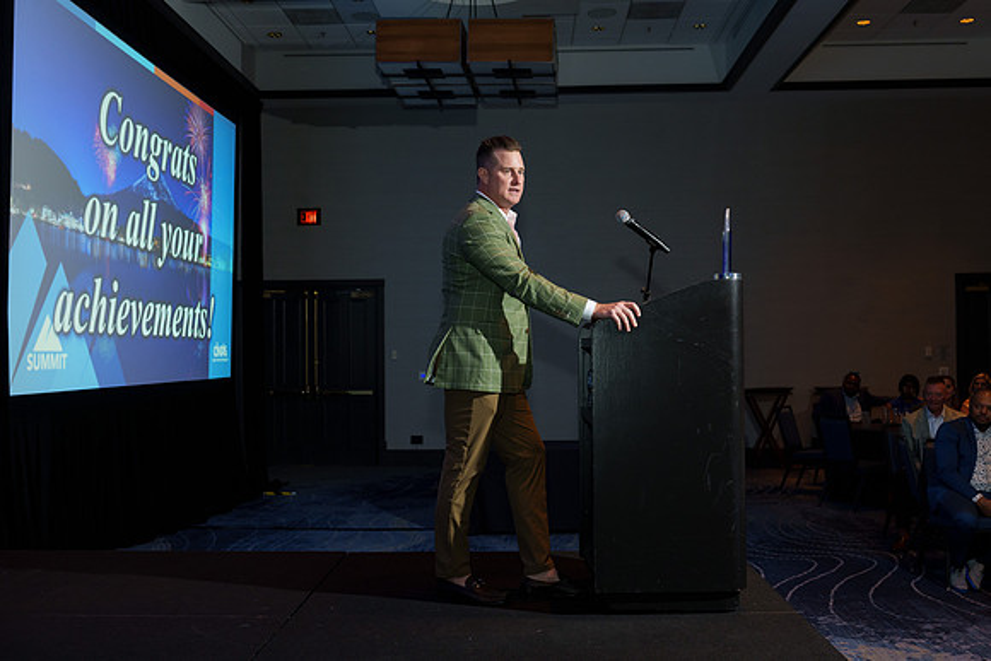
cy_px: 330
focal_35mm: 37
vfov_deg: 36.0
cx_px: 496
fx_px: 1019
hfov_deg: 51.9
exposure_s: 1/60
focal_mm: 37
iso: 1000
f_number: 4.5
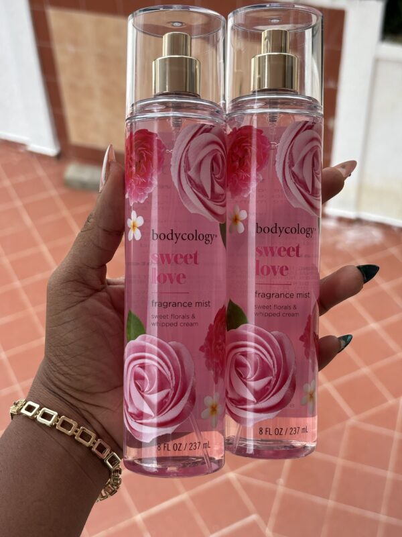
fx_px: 805
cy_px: 268
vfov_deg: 36.8
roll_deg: +0.4
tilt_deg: -42.9
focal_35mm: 52
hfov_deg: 28.0
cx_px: 201
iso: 32
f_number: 1.6
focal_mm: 5.96
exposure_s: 1/505
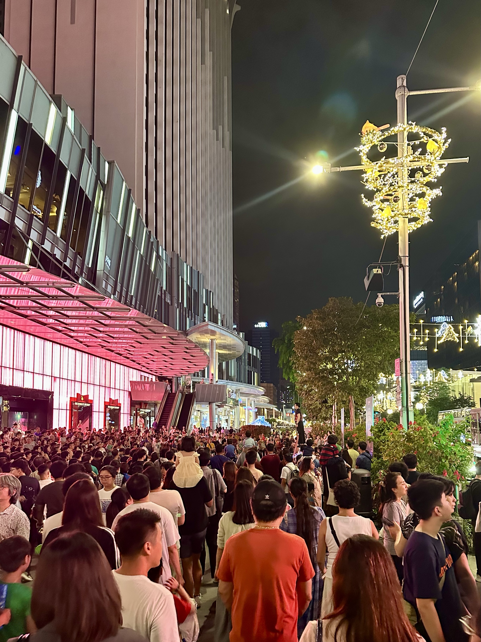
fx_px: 445
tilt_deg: +8.8
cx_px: 240
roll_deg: -0.8
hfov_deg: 56.8
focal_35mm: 24
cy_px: 321
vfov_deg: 71.6
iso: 800
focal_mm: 6.86
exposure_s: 1/50
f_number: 1.78
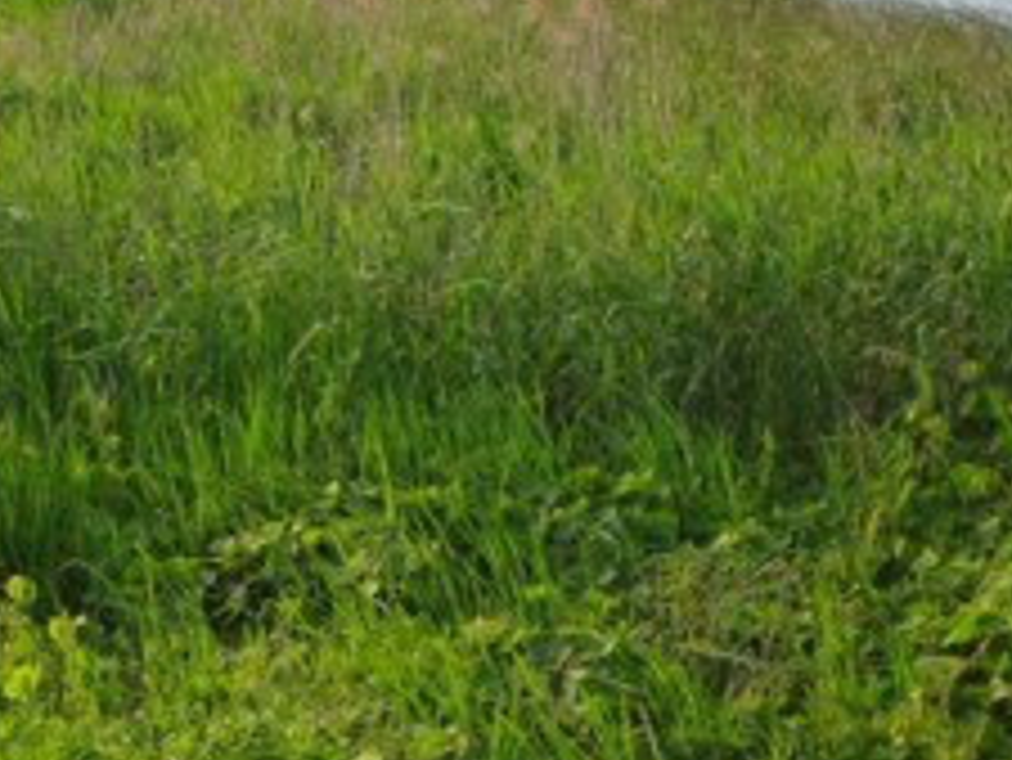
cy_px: 153
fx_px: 2399
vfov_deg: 17.9
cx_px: 18
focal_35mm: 82
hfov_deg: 22.9
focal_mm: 7.4
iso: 160
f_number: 4.2
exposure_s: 1/250
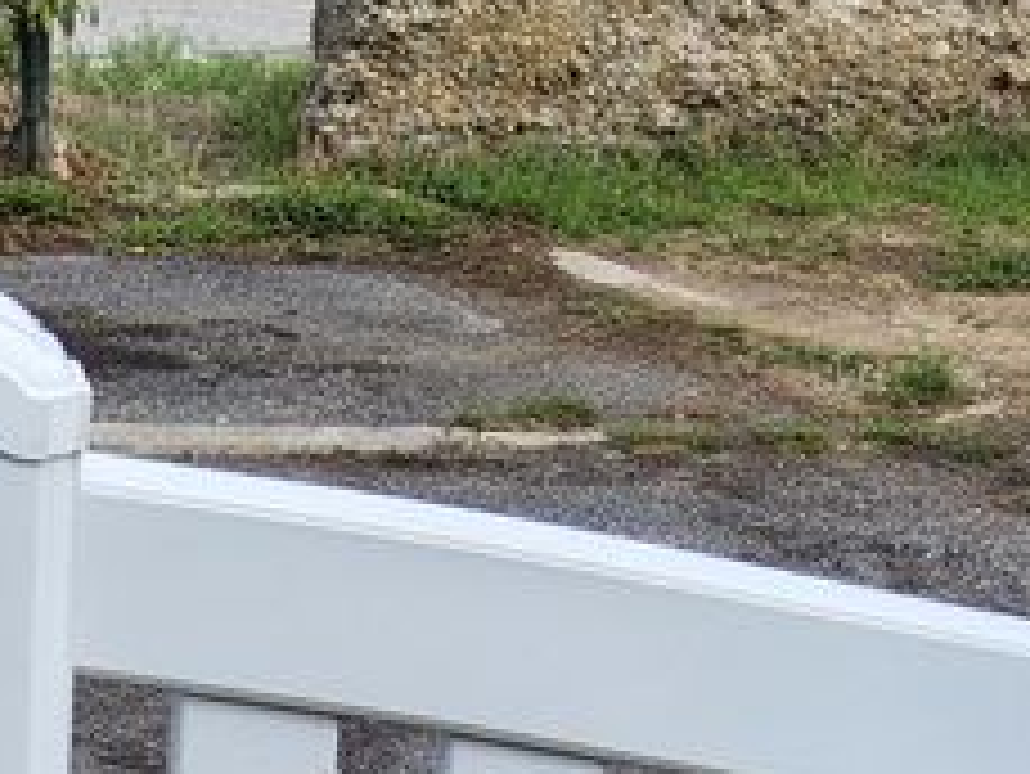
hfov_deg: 17.2
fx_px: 3245
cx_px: -216
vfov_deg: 12.0
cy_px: 1602
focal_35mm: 109
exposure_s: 1/845
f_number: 2
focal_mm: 3.08
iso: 32
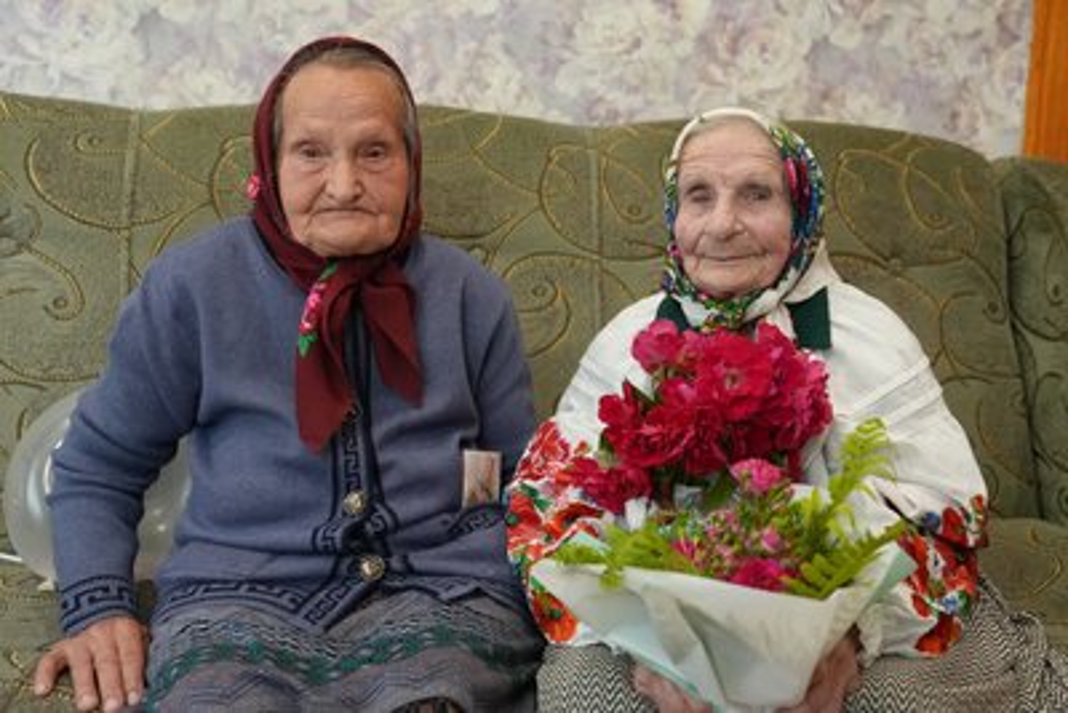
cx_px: 534
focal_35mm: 43
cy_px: 356
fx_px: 1276
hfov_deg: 45.4
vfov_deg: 31.2
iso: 8000
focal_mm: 43
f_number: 4
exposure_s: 1/160
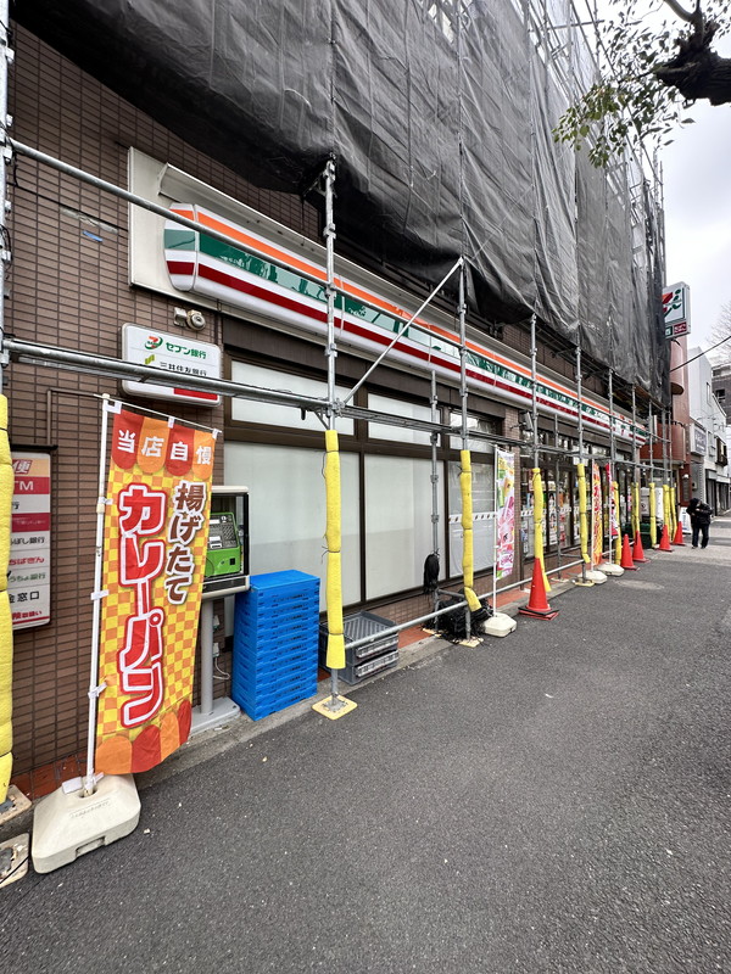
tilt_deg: +1.4
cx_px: 366
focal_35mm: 14
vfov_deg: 102.1
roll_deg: -0.7
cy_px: 487
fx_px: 394
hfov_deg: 85.7
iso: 40
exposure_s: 1/175
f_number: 2.2
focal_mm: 2.22
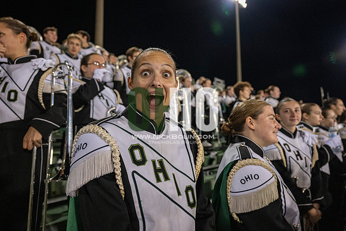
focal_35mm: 24
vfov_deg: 53.2
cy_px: 116
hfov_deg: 73.7
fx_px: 231
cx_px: 173
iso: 2000
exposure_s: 1/500
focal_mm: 24
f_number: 3.2
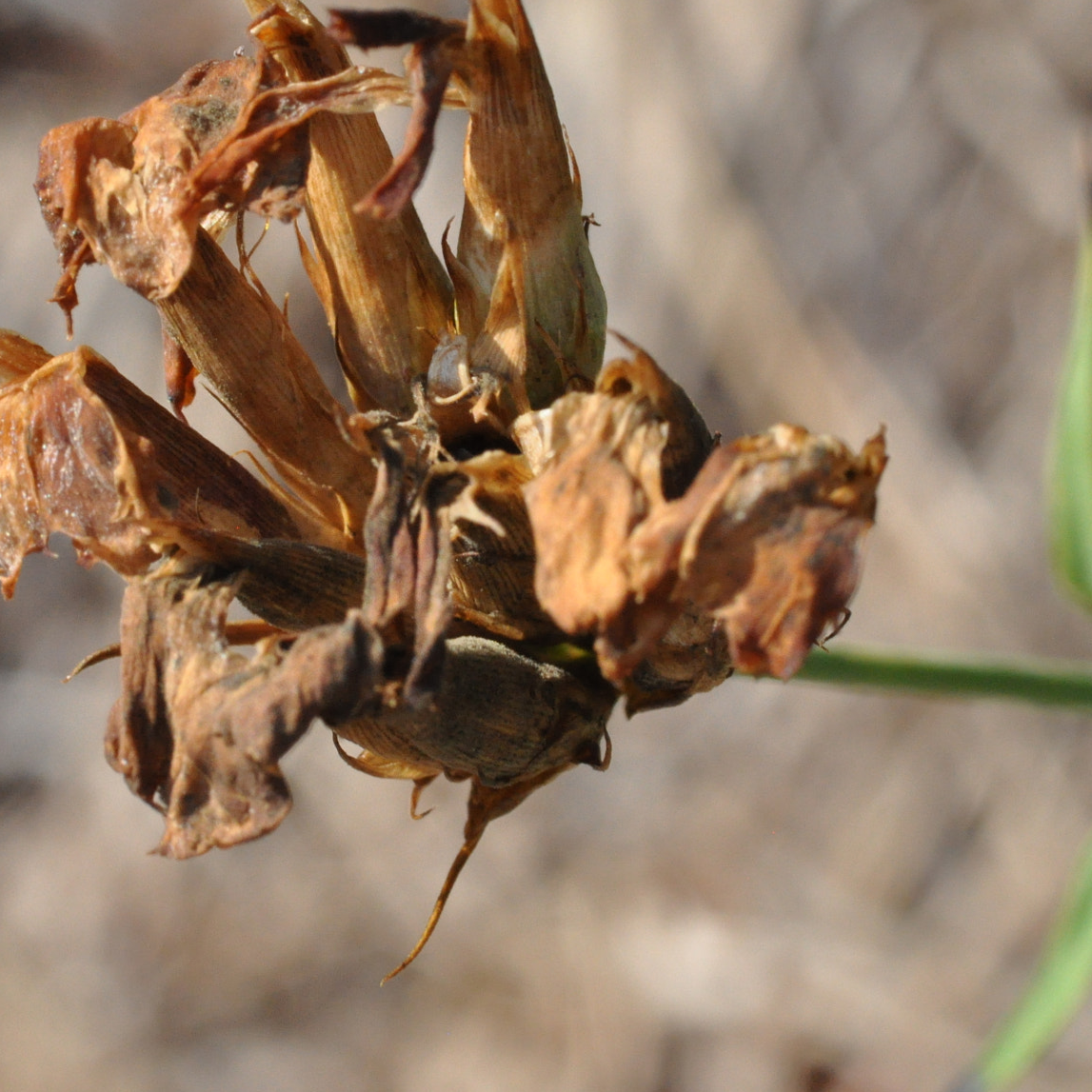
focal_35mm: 239
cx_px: 440
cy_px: 455
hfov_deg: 7.3
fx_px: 8521
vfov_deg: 7.3
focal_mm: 105
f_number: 25
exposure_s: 1/250
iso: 1600
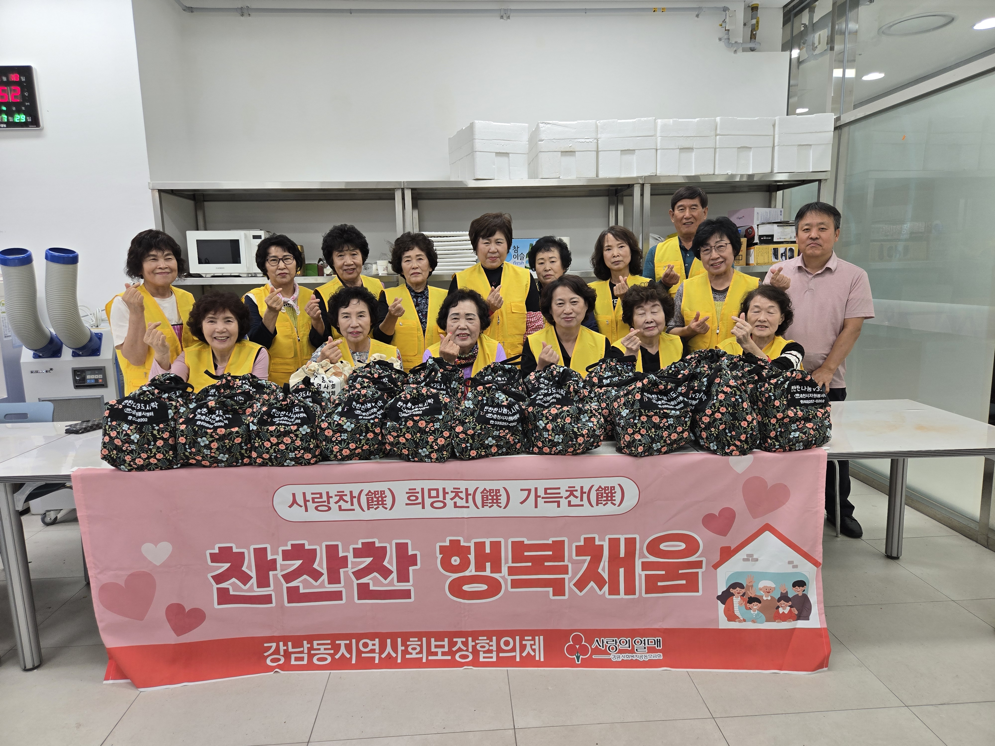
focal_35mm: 23
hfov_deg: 73.9
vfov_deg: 58.9
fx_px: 661
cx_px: 498
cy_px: 373
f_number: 1.8
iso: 80
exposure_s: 1/120
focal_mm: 5.4
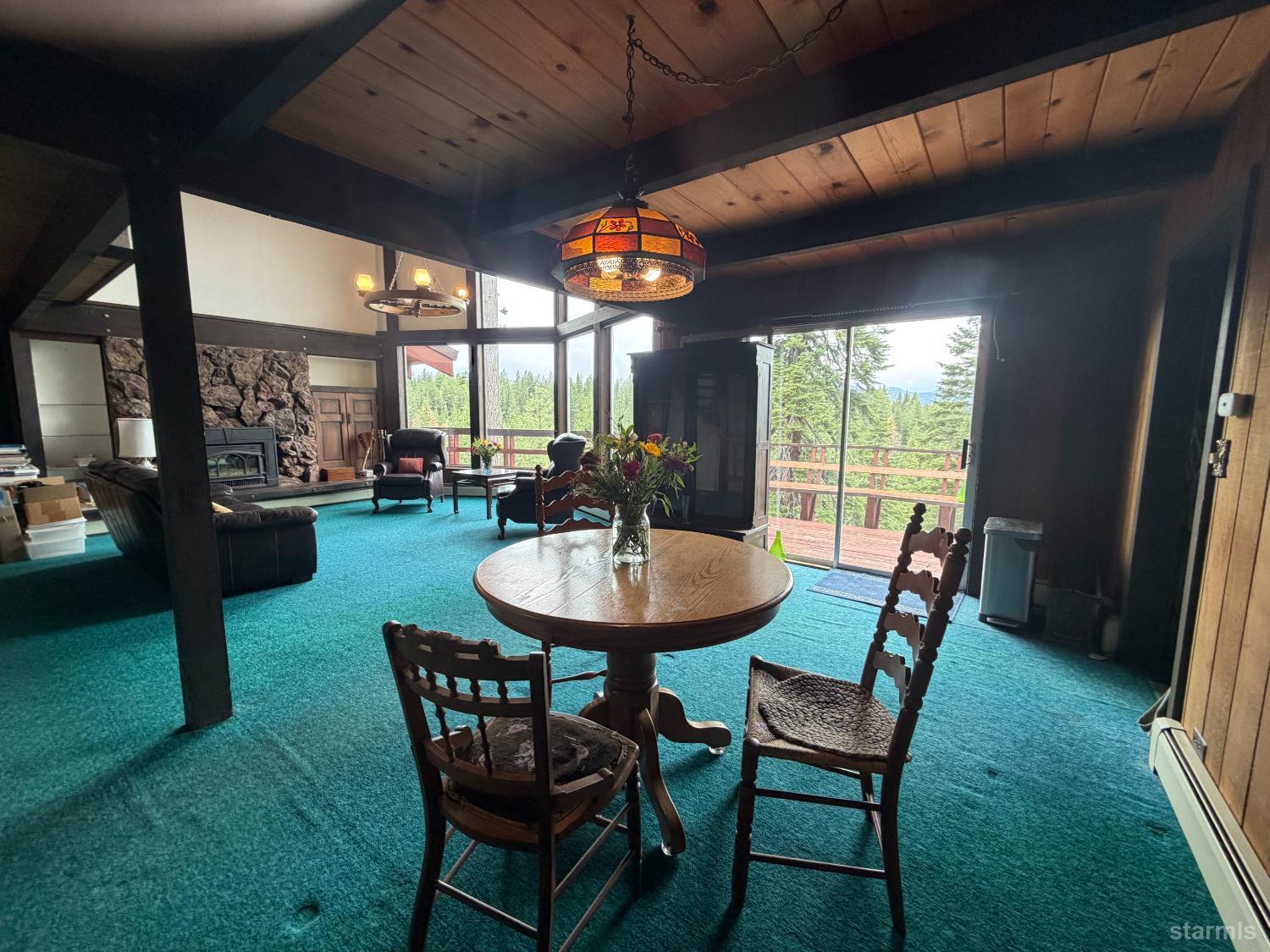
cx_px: 635
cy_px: 476
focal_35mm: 14
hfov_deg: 102.1
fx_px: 514
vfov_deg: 85.7
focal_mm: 2.22
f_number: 2.2
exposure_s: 1/120
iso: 250
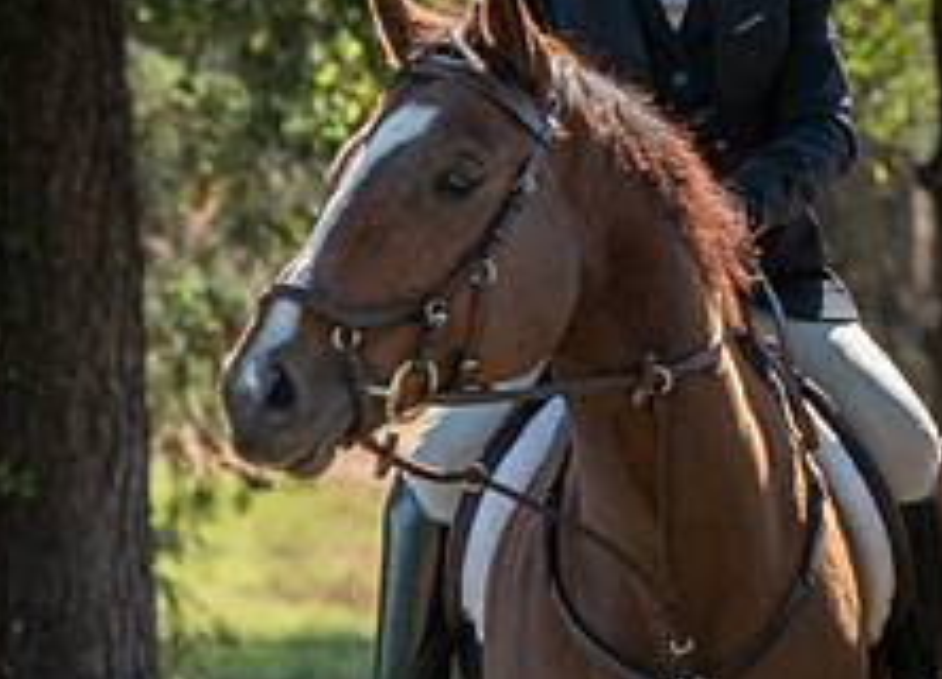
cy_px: 487
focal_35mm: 555
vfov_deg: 2.6
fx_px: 14894
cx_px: 1173
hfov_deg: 3.6
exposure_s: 1/320
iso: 280
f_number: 4
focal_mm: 130
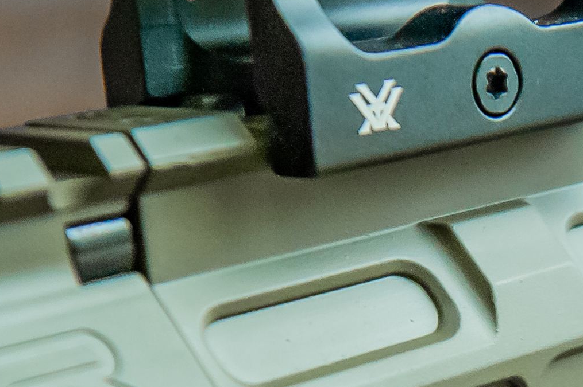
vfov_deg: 10.3
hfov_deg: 15.6
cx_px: 508
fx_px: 2104
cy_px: 474
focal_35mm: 130
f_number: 4.5
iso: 6400
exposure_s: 1/1250
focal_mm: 31
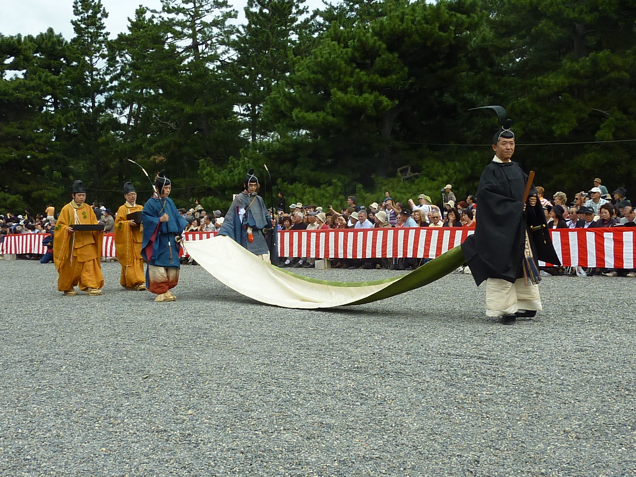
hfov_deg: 39.7
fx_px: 882
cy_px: 238
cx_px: 318
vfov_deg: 30.3
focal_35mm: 48
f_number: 4
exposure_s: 1/400
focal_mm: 4.4
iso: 80
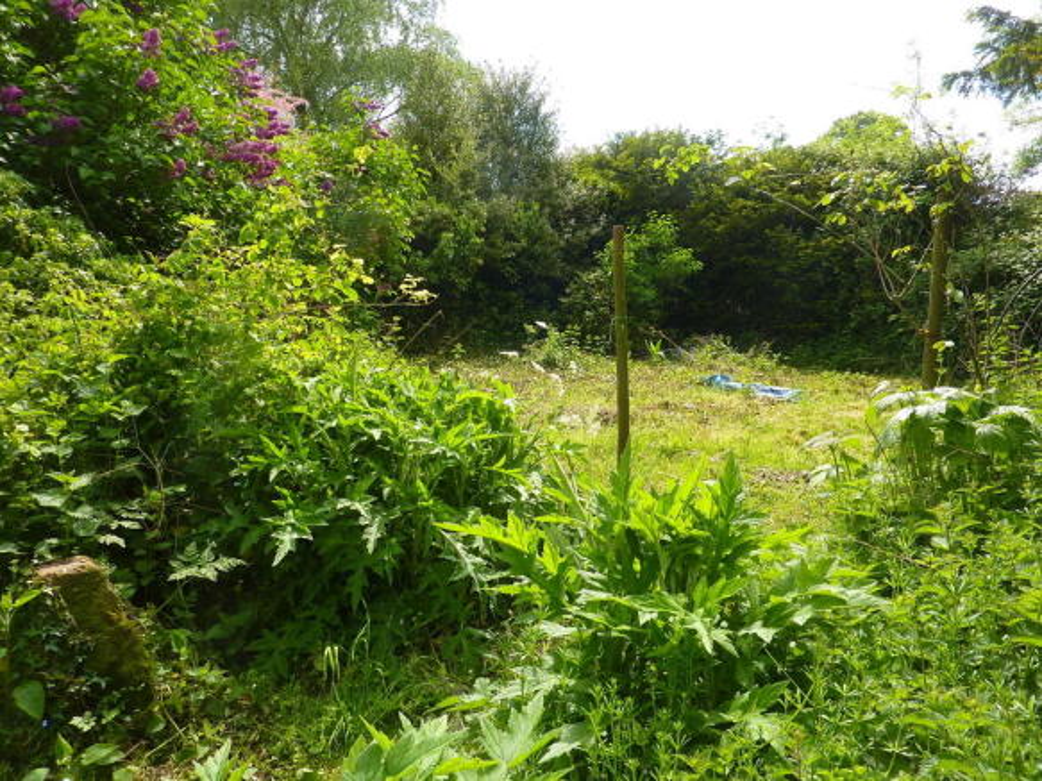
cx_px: 521
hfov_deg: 69.4
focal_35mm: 25
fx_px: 752
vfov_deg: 54.9
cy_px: 390
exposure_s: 1/250
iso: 80
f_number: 4
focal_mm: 4.1
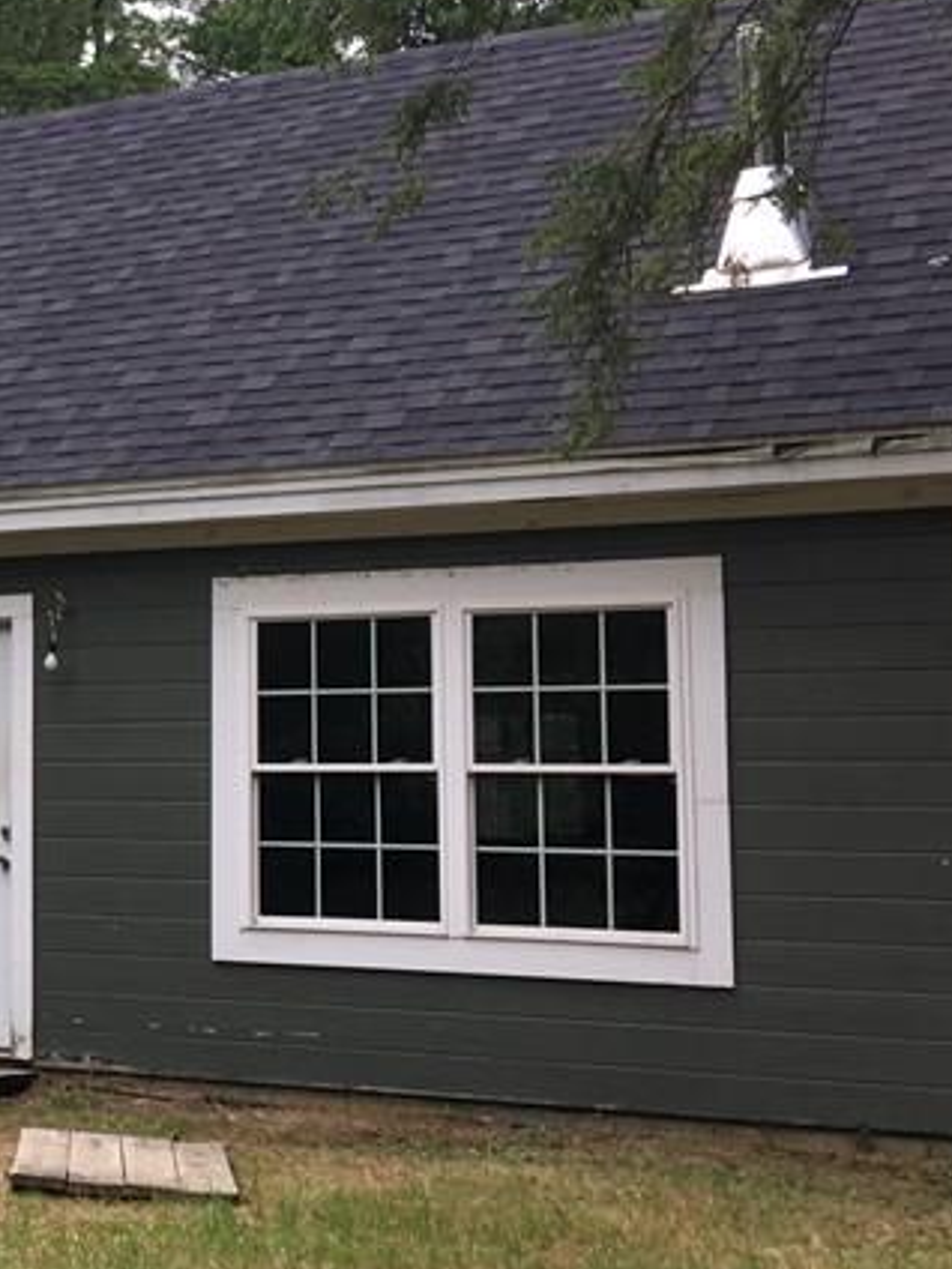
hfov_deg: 19.4
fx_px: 2567
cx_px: -293
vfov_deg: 27.8
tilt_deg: +6.4
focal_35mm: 70
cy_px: 578
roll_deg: -1.9
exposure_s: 1/124
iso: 25
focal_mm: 4.15
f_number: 2.2
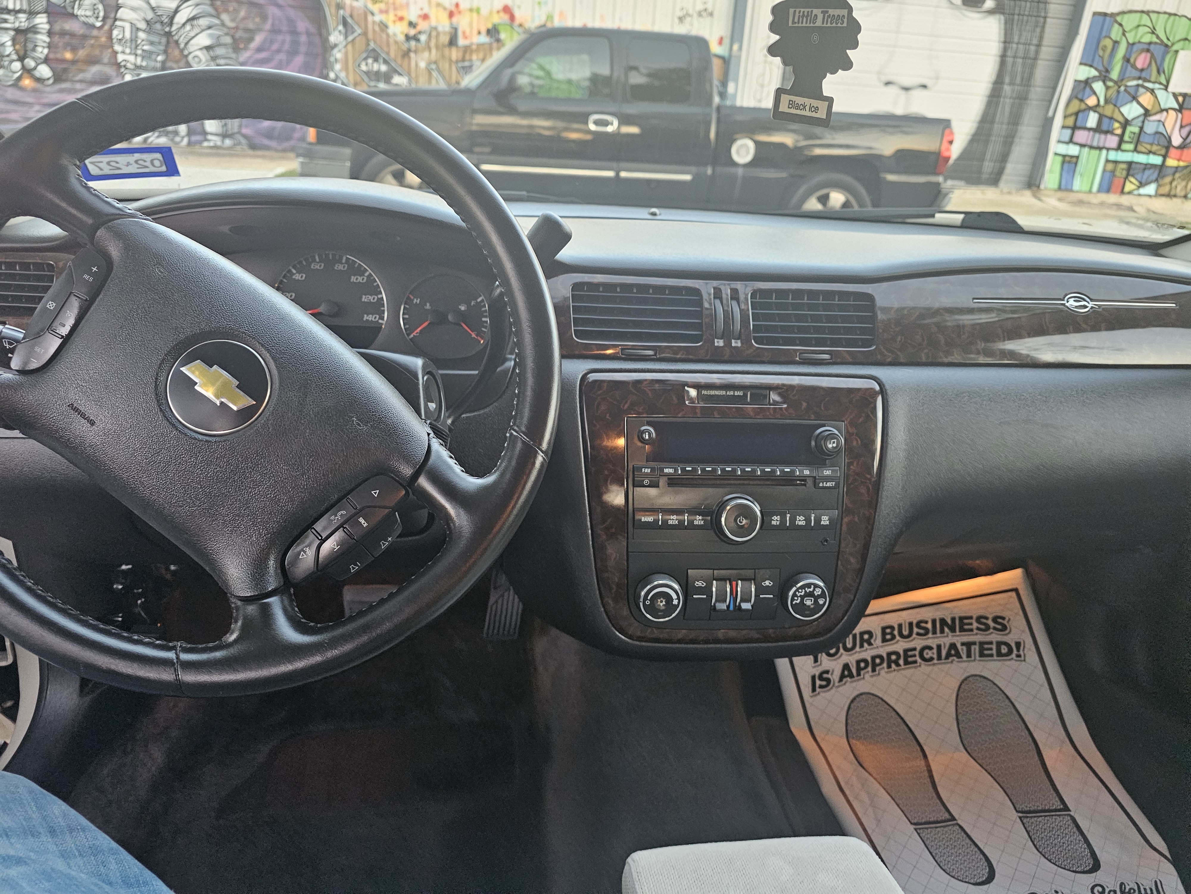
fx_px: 791
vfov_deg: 58.9
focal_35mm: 23
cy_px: 447
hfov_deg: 73.9
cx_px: 596
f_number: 1.7
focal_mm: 6.3
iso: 1000
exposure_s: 1/120
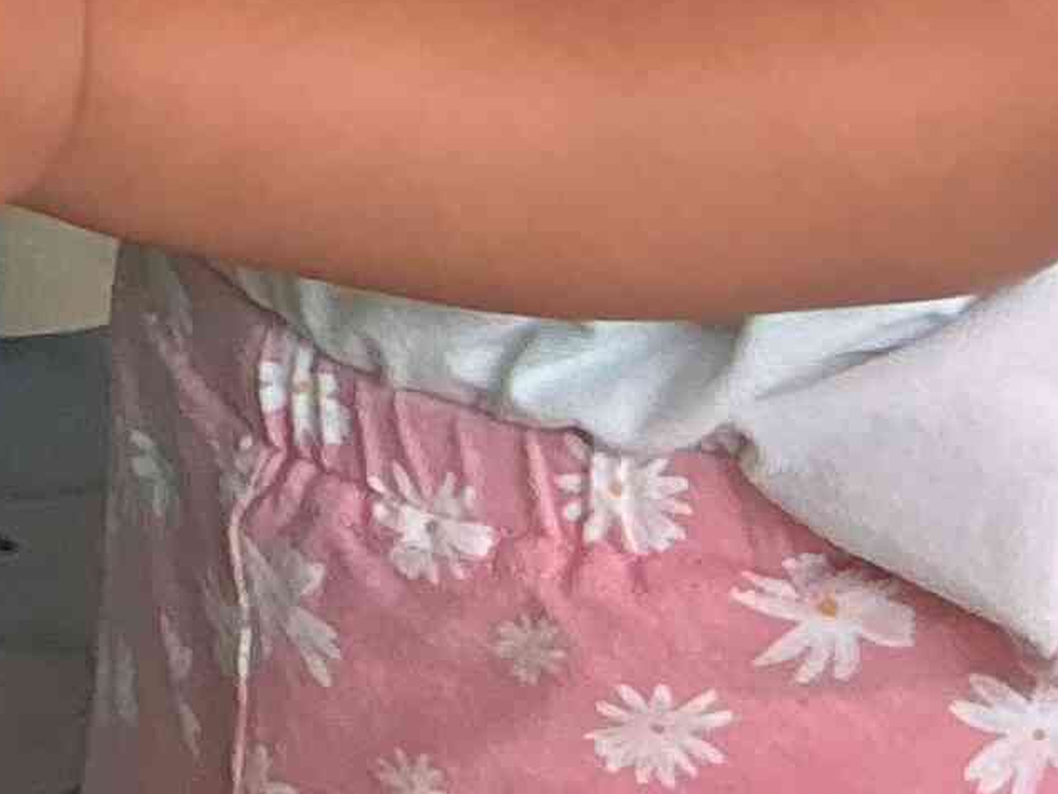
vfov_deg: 7.7
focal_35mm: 185
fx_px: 5654
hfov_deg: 10.1
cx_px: -906
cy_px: -854
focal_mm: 3
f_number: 1.8
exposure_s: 1/120
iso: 50
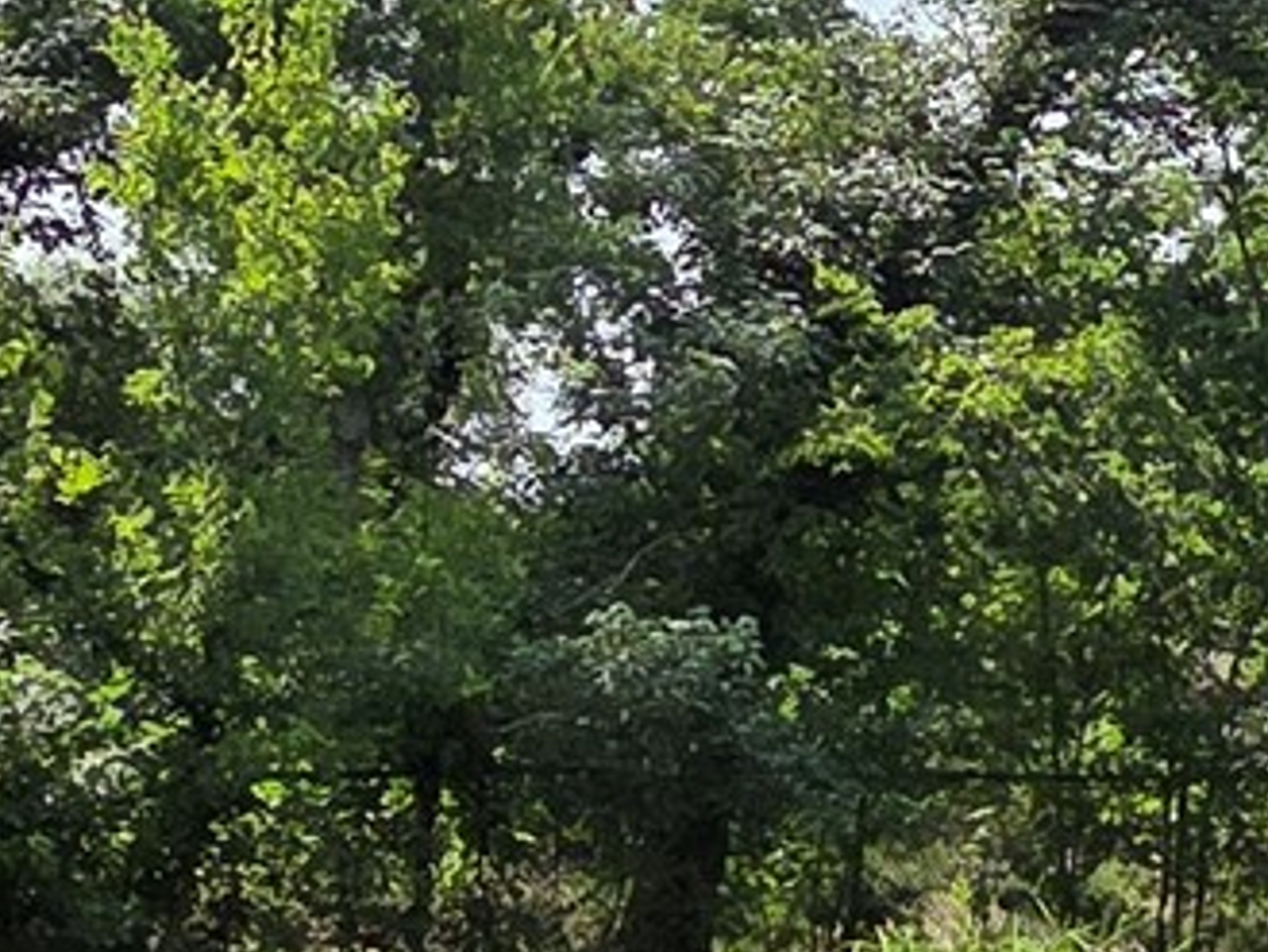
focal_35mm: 81
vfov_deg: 18.1
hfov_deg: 22.8
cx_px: 1376
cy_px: 732
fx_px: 2968
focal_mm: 2.2
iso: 50
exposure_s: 1/2099
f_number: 2.2
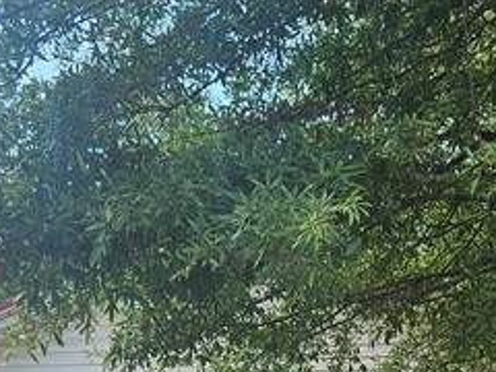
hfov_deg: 19.9
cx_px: 370
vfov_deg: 14.1
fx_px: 1404
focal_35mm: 98
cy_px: 562
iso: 25
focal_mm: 5.4
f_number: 1.8
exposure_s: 1/230
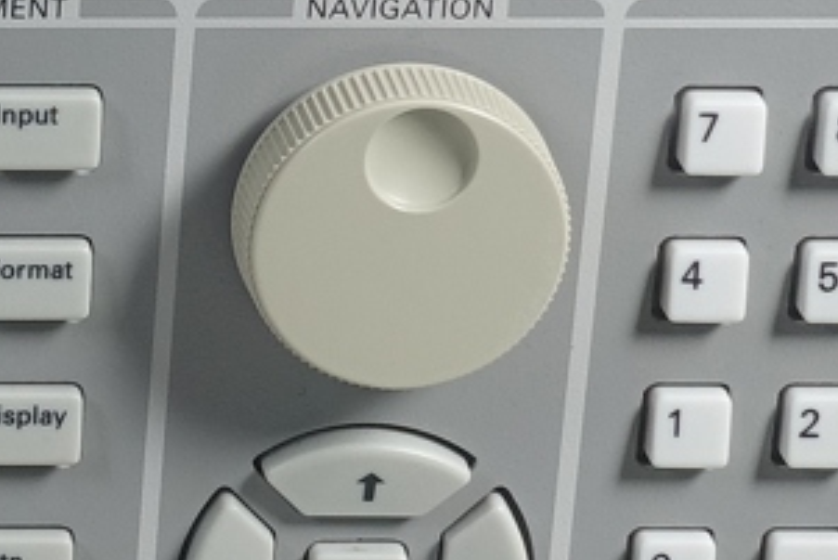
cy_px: 149
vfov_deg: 5.6
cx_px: -796
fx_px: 5706
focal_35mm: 245
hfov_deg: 8.0
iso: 125
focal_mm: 13.34
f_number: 4
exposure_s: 1/80
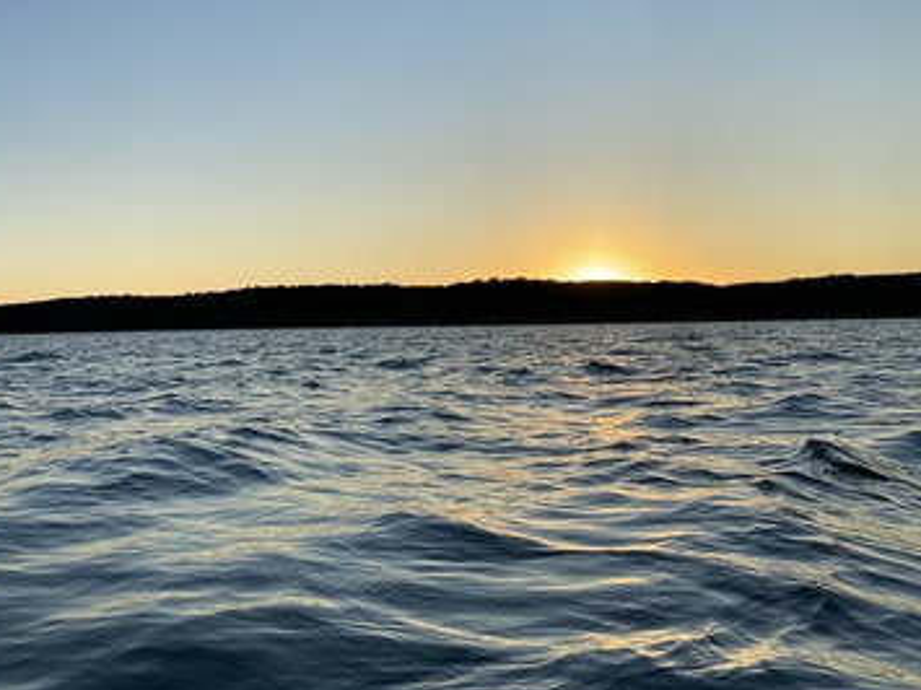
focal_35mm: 41
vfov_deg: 34.9
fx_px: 1090
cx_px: 236
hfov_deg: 44.3
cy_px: 252
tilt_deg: +5.9
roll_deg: +0.9
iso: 32
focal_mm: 4.25
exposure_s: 1/1447
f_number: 1.8
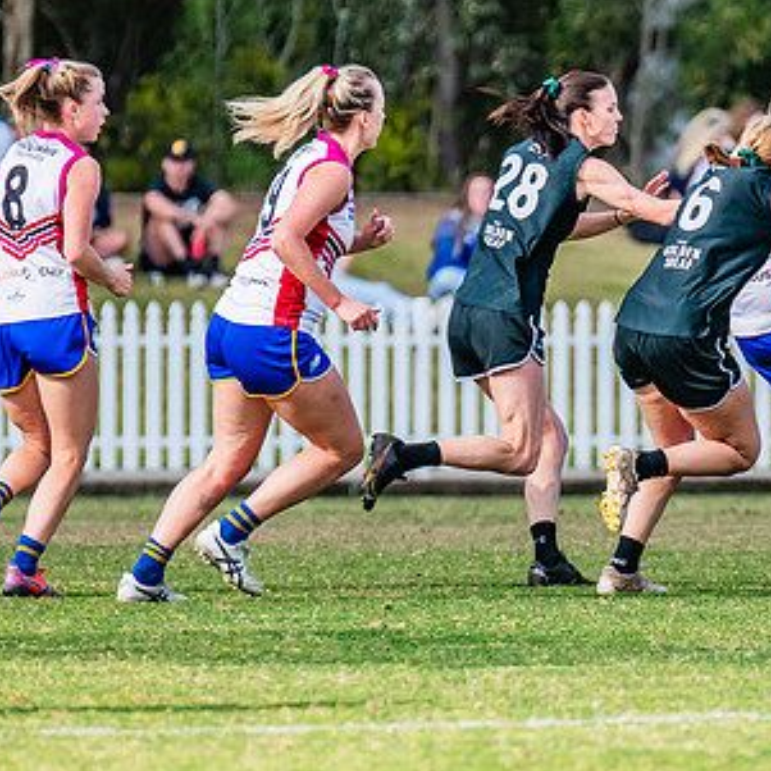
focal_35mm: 938
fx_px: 23637
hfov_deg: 1.9
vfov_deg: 1.9
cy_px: 403
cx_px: 933
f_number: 7.1
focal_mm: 420
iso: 800
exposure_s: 1/1600
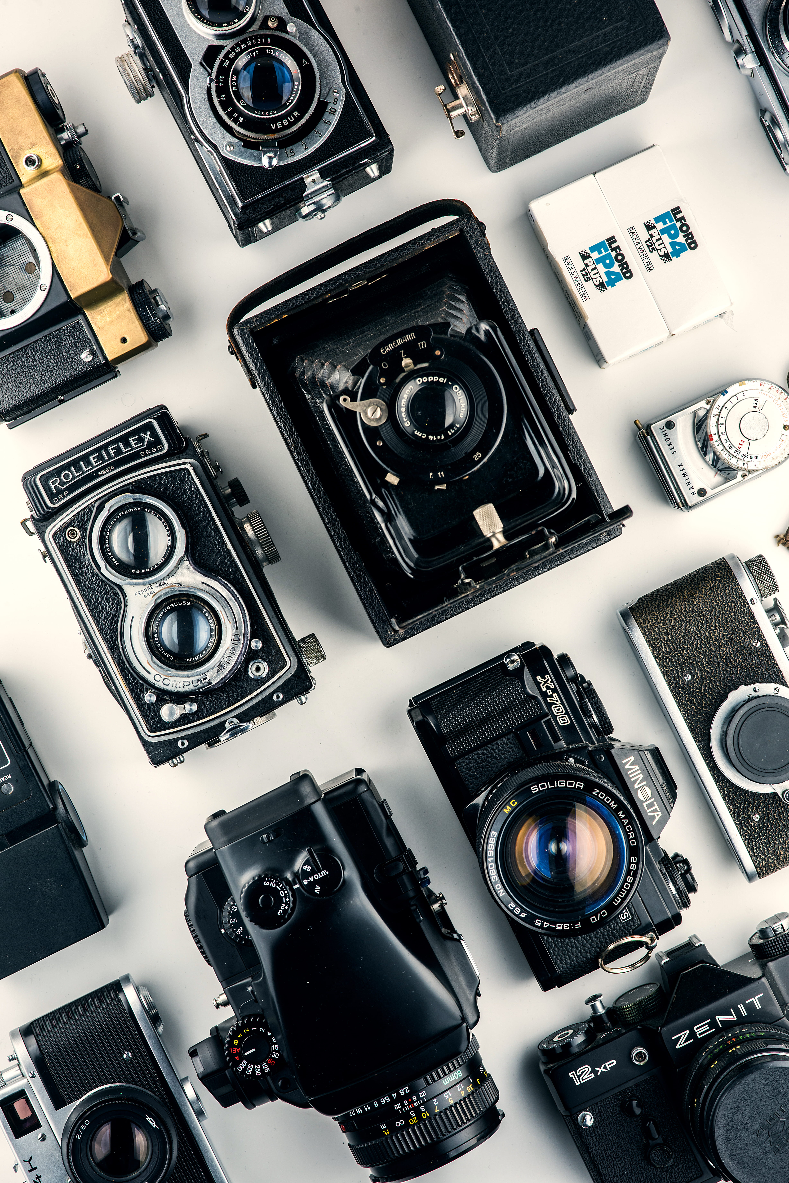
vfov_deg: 23.9
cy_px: 592
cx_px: 394
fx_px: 2792
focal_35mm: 85
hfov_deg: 16.1
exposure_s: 1/80
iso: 64
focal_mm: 85
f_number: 14
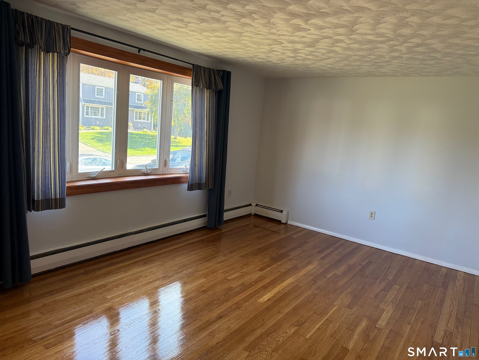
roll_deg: -5.3
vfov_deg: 56.8
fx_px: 332
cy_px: 180
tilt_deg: -8.2
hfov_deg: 71.6
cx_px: 240
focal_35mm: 24
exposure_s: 1/120
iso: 200
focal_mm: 6.76
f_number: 1.78
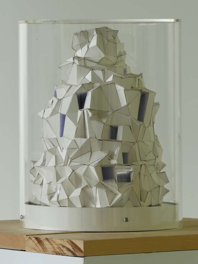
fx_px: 2791
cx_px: 99
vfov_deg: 5.4
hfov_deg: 4.1
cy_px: 132
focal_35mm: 366
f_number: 7.1
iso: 100
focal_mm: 65.8
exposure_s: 1/6
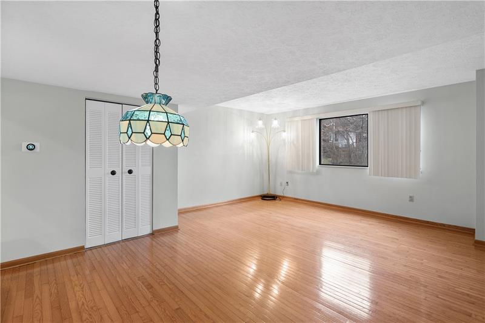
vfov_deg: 73.7
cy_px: 162
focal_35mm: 16
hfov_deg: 96.7
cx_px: 242
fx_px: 215
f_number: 7.1
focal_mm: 16
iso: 250
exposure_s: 1/1.67
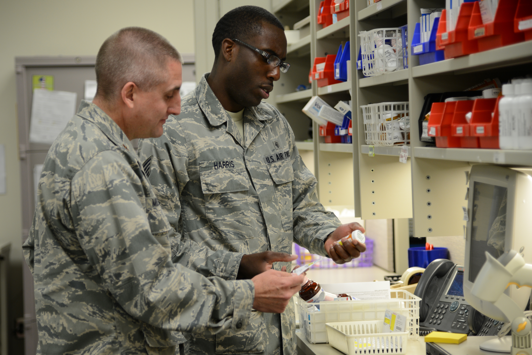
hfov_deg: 22.1
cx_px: 266
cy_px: 178
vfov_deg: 14.9
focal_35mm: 92
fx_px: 1360
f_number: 4
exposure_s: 1/80
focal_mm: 92
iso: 500
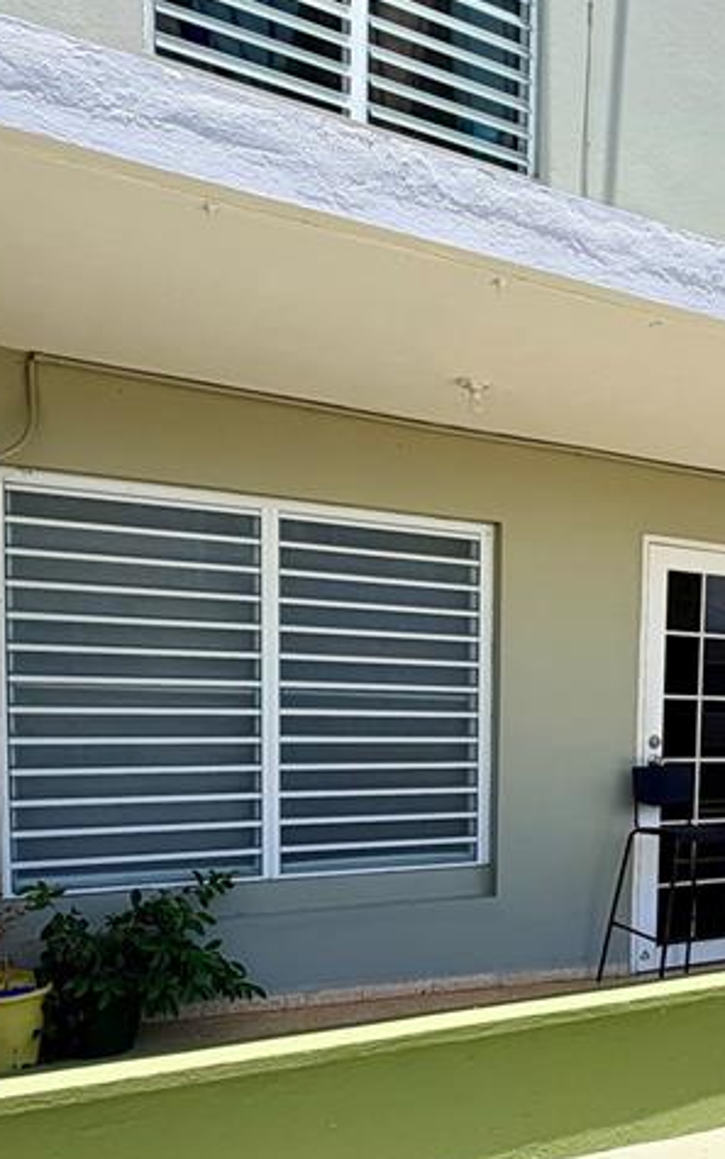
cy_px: 756
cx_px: 630
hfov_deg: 37.3
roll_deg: -1.8
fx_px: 1011
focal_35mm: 32
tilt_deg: -4.7
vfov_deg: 58.5
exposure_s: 1/770
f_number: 2.2
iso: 20
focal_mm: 2.22
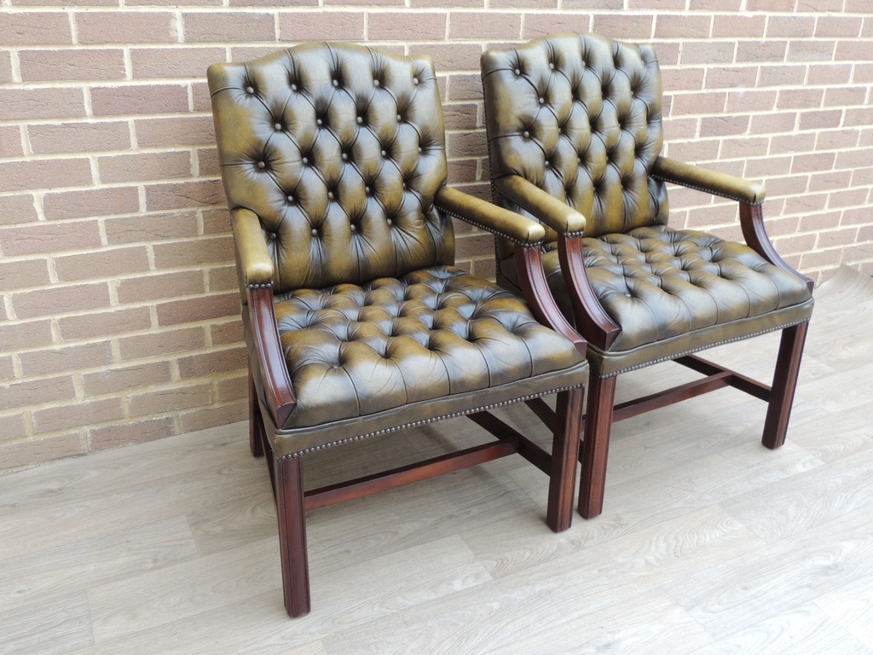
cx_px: 436
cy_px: 328
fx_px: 832
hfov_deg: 55.4
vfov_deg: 42.9
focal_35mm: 33
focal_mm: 5.8
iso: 125
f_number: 3.2
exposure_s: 1/50
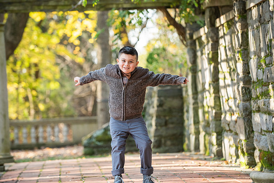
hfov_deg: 12.6
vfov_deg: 8.4
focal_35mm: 163
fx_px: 1238
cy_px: 90
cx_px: 139
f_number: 3.5
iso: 800
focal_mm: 160
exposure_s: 1/500
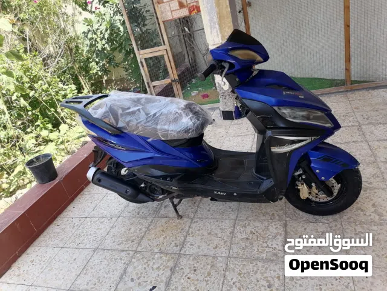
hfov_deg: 65.3
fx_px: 302
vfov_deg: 51.4
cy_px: 146
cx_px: 194
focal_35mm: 27
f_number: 1.8
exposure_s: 1/315
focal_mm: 5.3
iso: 50
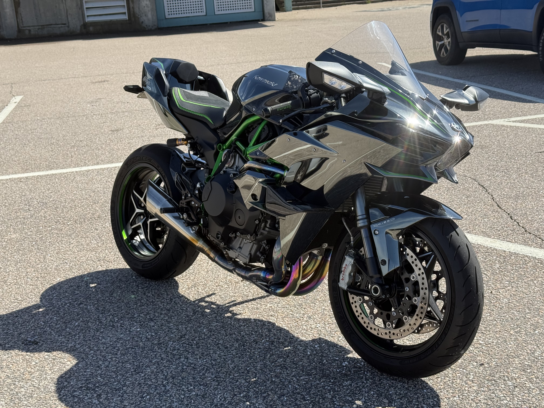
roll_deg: +4.3
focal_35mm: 48
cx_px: 272
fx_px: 754
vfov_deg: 30.3
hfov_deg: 39.7
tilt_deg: -14.7
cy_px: 204
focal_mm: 6.76
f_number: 1.78
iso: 80
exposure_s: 1/3378
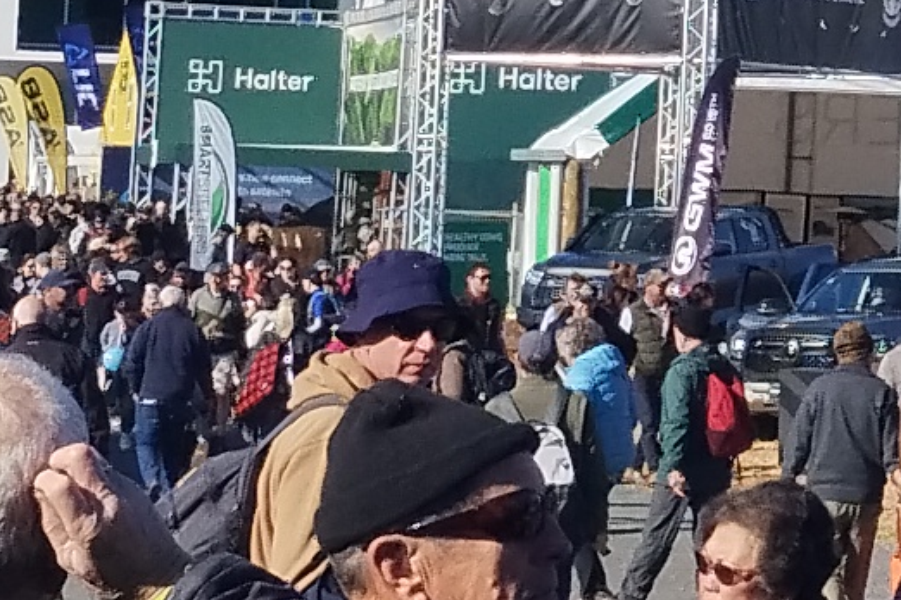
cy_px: -419
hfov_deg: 8.7
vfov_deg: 5.9
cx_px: 1638
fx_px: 5706
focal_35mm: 228
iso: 100
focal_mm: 4.27
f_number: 1.8
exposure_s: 1/1175
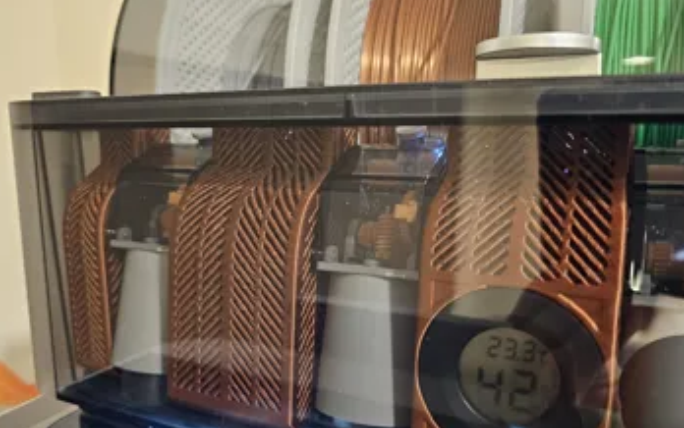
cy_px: 240
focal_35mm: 28
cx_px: 344
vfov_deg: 44.5
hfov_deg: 66.4
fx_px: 522
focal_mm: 6.3
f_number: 1.7
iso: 1000
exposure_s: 1/25
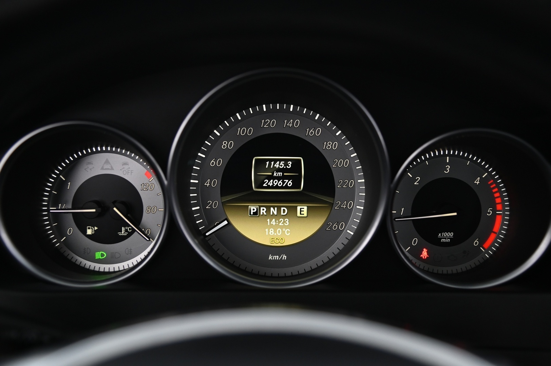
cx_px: 276
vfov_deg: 30.5
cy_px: 183
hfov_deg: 44.5
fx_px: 673
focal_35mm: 44
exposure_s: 1/30
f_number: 4
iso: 2000
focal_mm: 44
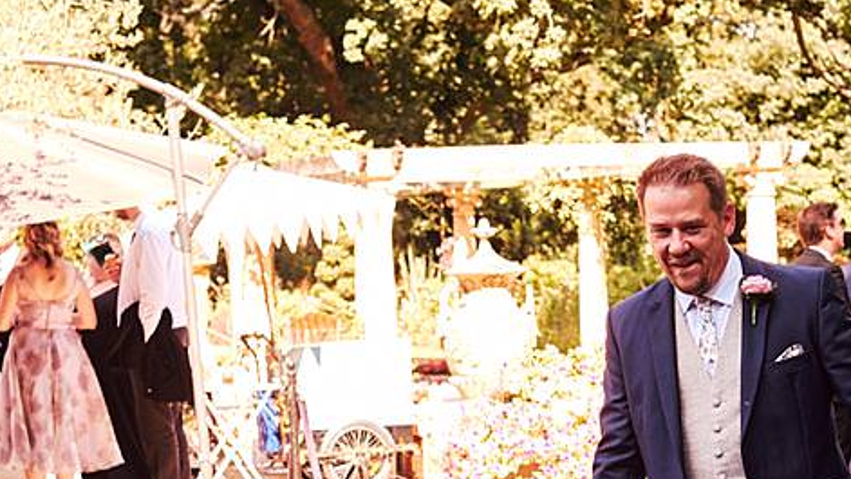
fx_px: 2663
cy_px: 499
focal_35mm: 118
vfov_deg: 10.2
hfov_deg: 18.2
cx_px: 459
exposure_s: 1/500
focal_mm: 35
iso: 400
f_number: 3.2
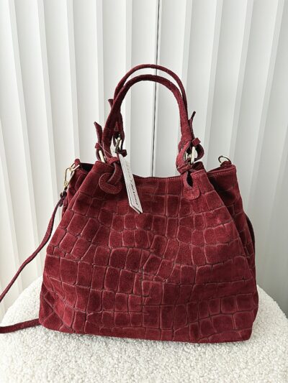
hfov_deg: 53.1
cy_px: 192
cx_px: 144
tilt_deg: -18.4
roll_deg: -1.4
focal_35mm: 26
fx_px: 288
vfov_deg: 67.3
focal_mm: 5.96
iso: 250
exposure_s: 1/60
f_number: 1.6
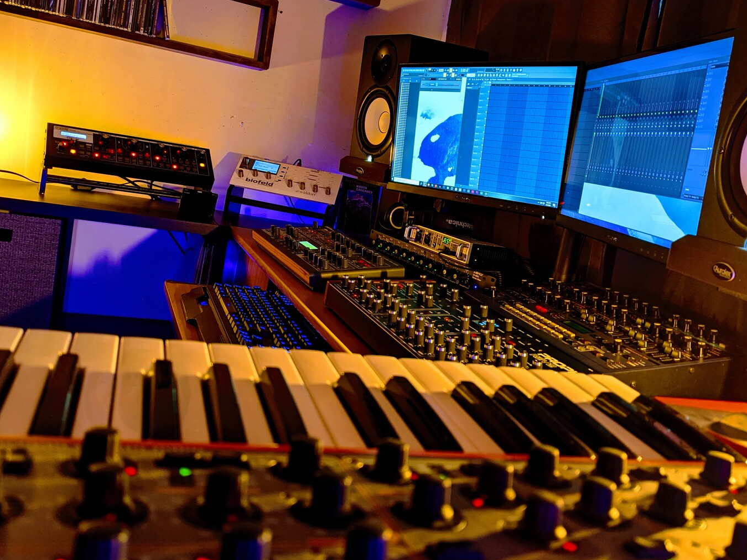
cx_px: 371
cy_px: 247
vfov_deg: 44.1
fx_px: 691
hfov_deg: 56.8
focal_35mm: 32
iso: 79
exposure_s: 1/24
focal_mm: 4.38
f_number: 1.73
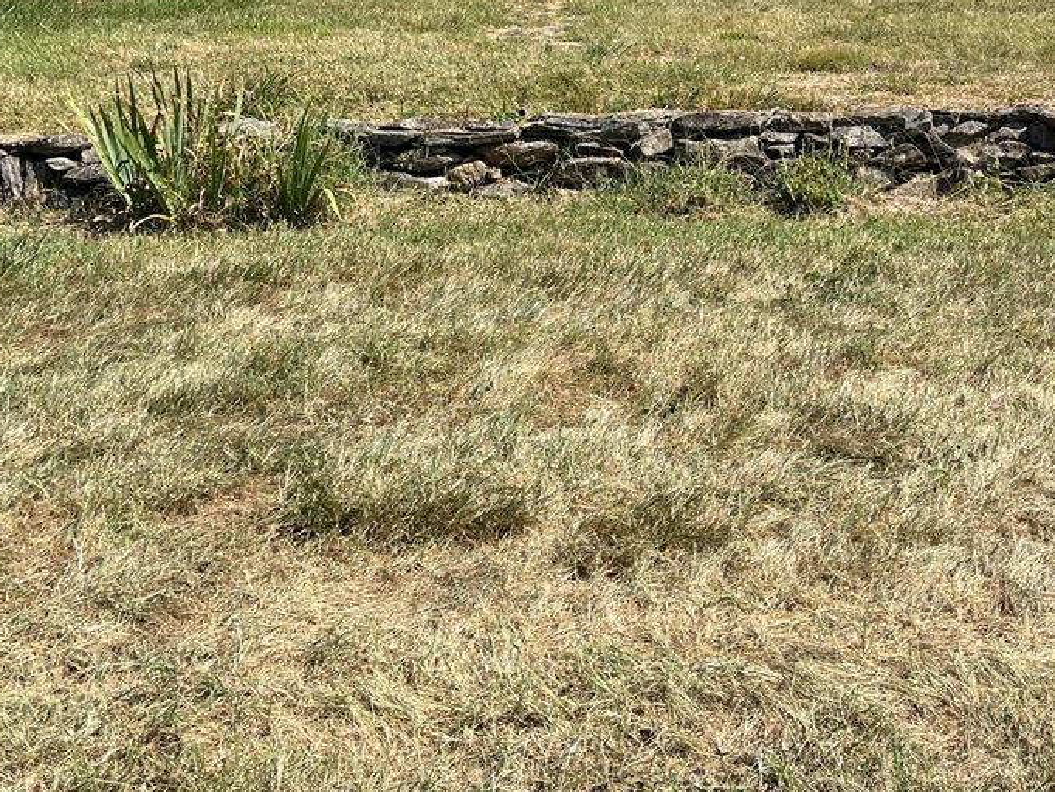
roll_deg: +1.9
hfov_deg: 34.6
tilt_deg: +1.1
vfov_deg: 25.3
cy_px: 5
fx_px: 1677
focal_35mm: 55
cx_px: 696
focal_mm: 5.1
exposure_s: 1/2755
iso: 50
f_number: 1.6
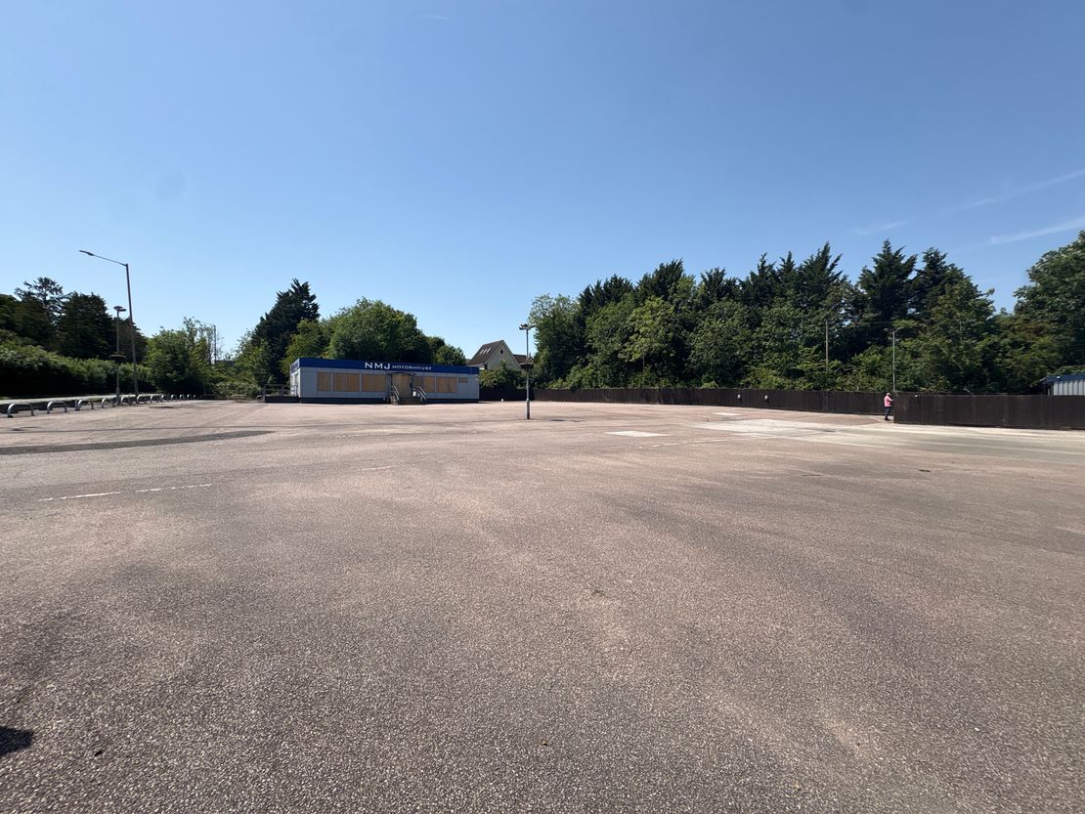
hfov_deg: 102.1
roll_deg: +0.4
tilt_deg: +1.3
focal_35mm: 14
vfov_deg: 85.7
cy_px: 407
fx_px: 439
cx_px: 542
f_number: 2.2
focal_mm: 2.22
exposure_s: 1/2028
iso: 50
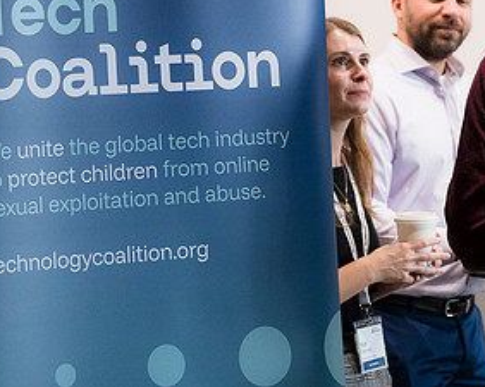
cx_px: 366
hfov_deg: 7.8
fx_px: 3570
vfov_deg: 6.2
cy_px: 57
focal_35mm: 249
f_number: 3.5
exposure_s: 1/160
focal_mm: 86
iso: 1250
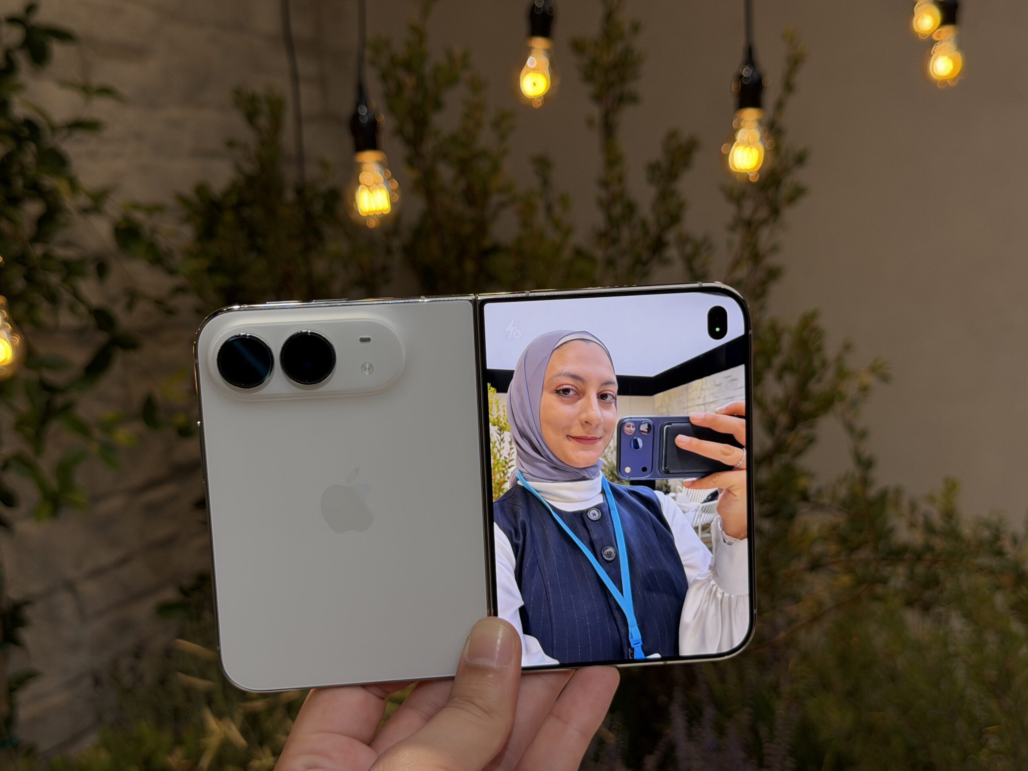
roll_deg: +1.7
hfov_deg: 39.7
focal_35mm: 48
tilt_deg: -4.8
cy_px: 386
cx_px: 514
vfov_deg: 30.3
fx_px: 1425
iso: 64
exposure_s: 1/200
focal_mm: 6.76
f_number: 1.78
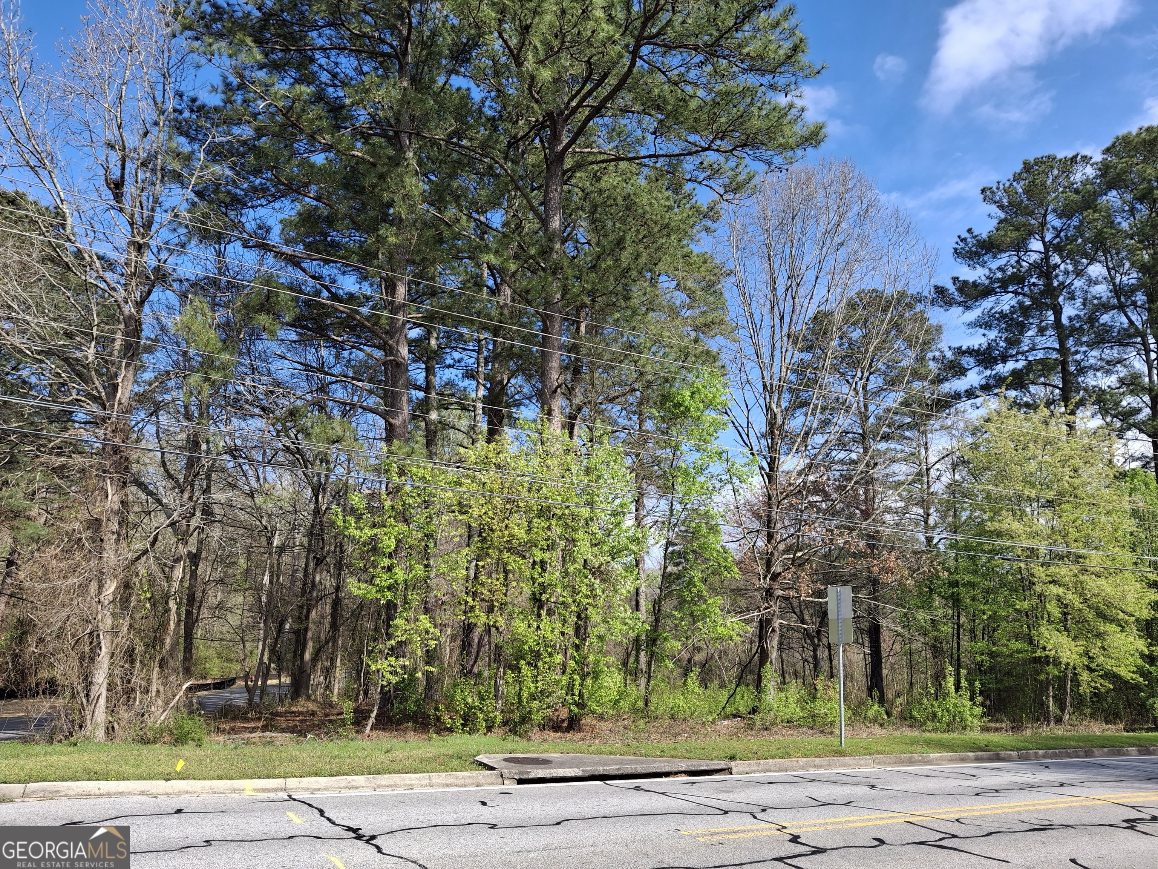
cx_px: 579
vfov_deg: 54.9
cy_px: 434
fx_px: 836
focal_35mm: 25
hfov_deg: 69.4
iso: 25
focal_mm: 4.69
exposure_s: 1/638
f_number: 1.8
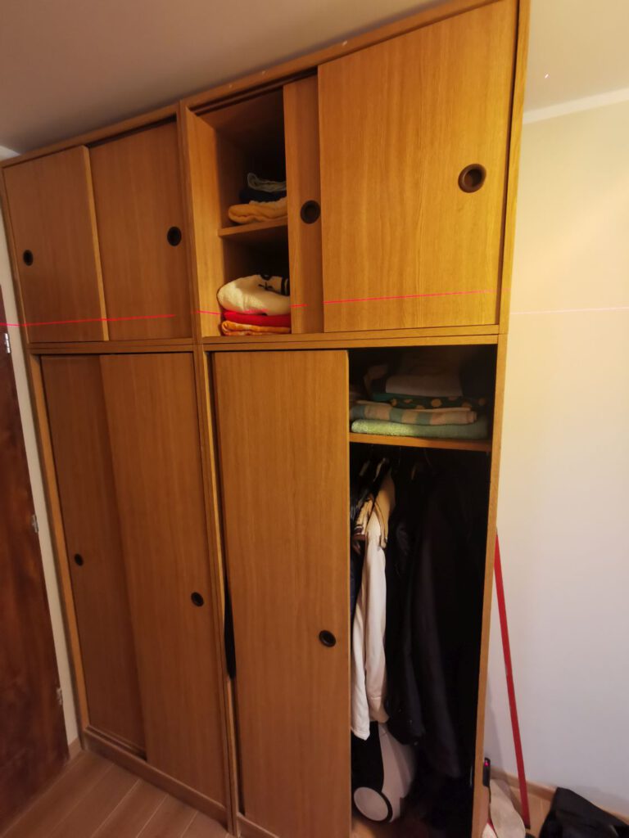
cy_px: 419
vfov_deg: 94.5
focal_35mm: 16
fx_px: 388
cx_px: 314
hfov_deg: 78.1
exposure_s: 1/25
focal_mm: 2.35
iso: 500
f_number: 2.2
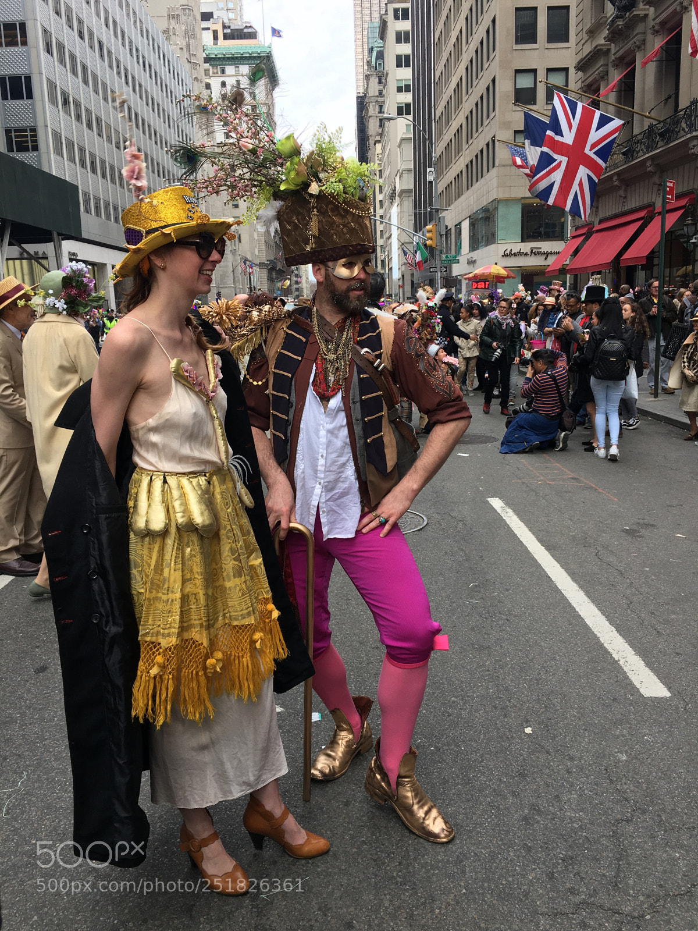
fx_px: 780
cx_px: 349
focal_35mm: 29
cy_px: 466
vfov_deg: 61.7
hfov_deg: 48.2
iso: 25
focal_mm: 4.15
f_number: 2.2
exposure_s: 1/223
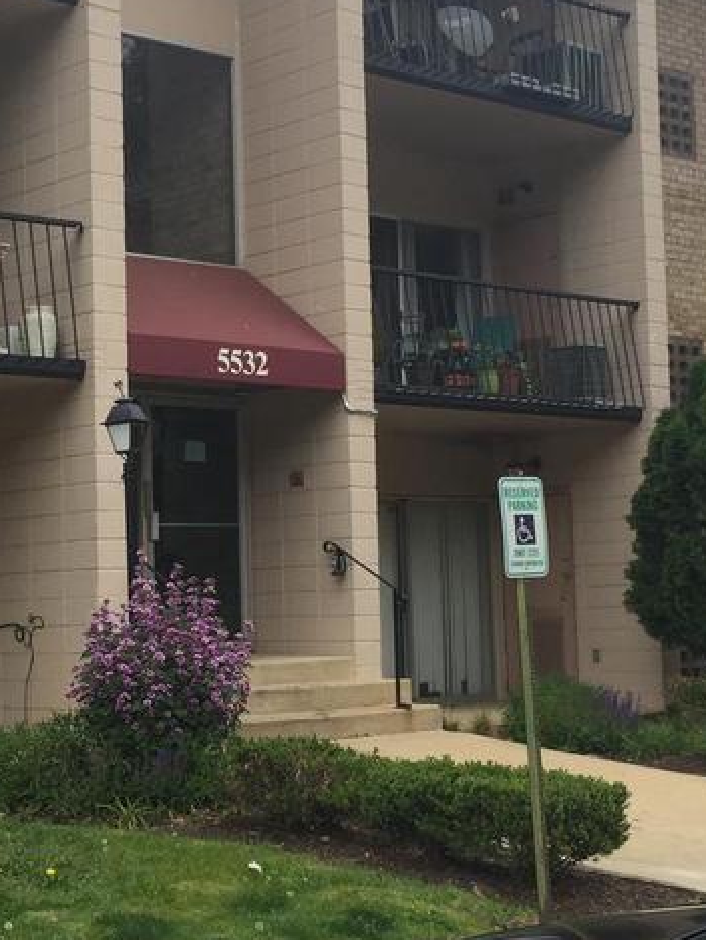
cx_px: 197
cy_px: 515
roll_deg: +0.7
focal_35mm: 67
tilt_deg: +2.6
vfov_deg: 28.9
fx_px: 1819
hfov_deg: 21.8
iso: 32
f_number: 2.2
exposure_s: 1/1068
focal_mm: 4.15
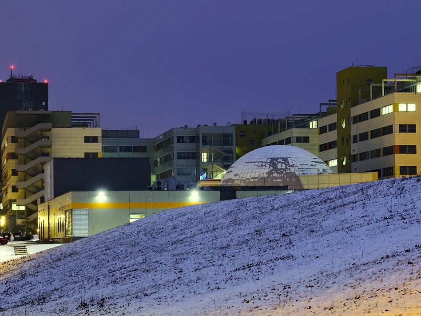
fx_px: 1411
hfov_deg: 17.0
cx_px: 167
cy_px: 205
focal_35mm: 116
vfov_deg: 12.8
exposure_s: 6
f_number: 5.6
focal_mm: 70
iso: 100
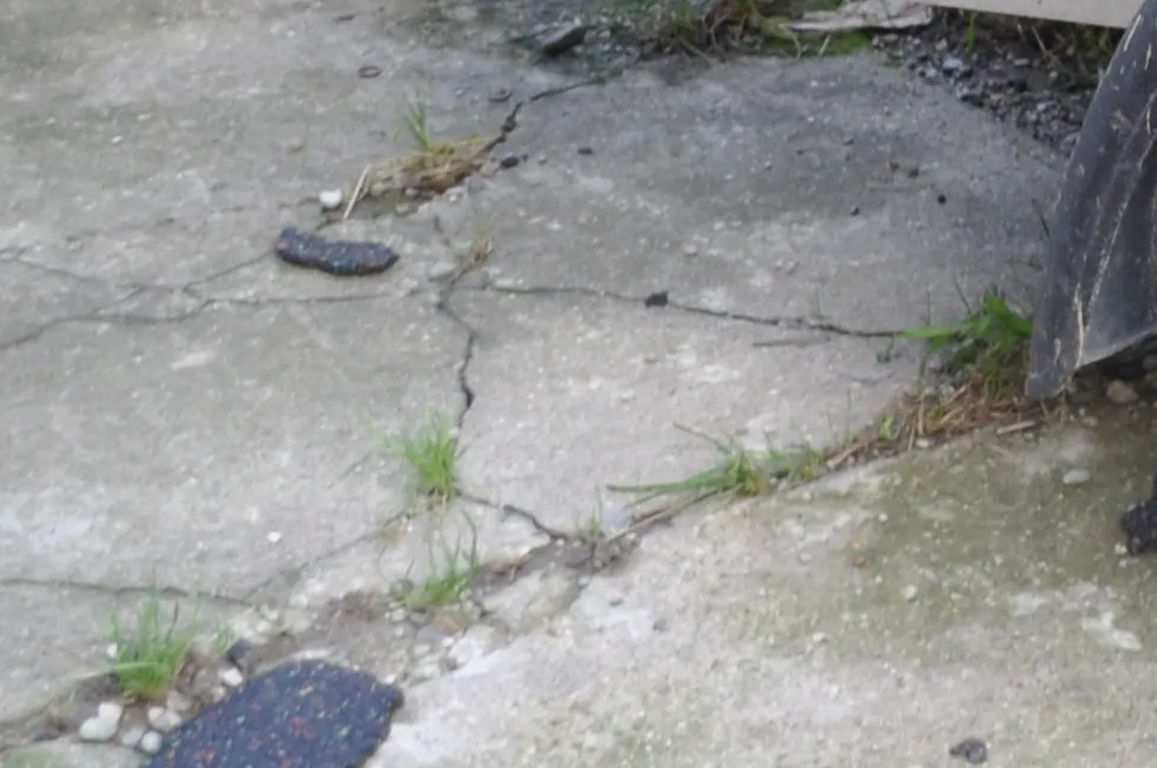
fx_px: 5302
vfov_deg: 8.0
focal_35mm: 165
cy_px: -628
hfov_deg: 11.6
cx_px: 2035
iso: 400
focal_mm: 25
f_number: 5.6
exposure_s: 1/125
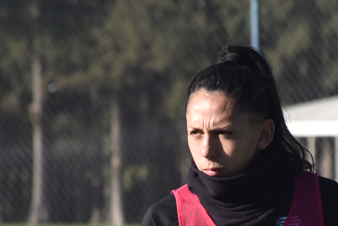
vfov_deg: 1.9
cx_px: 272
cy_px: 312
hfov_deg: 2.8
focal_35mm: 744
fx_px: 6991
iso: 200
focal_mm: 140
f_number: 6.3
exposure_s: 1/640
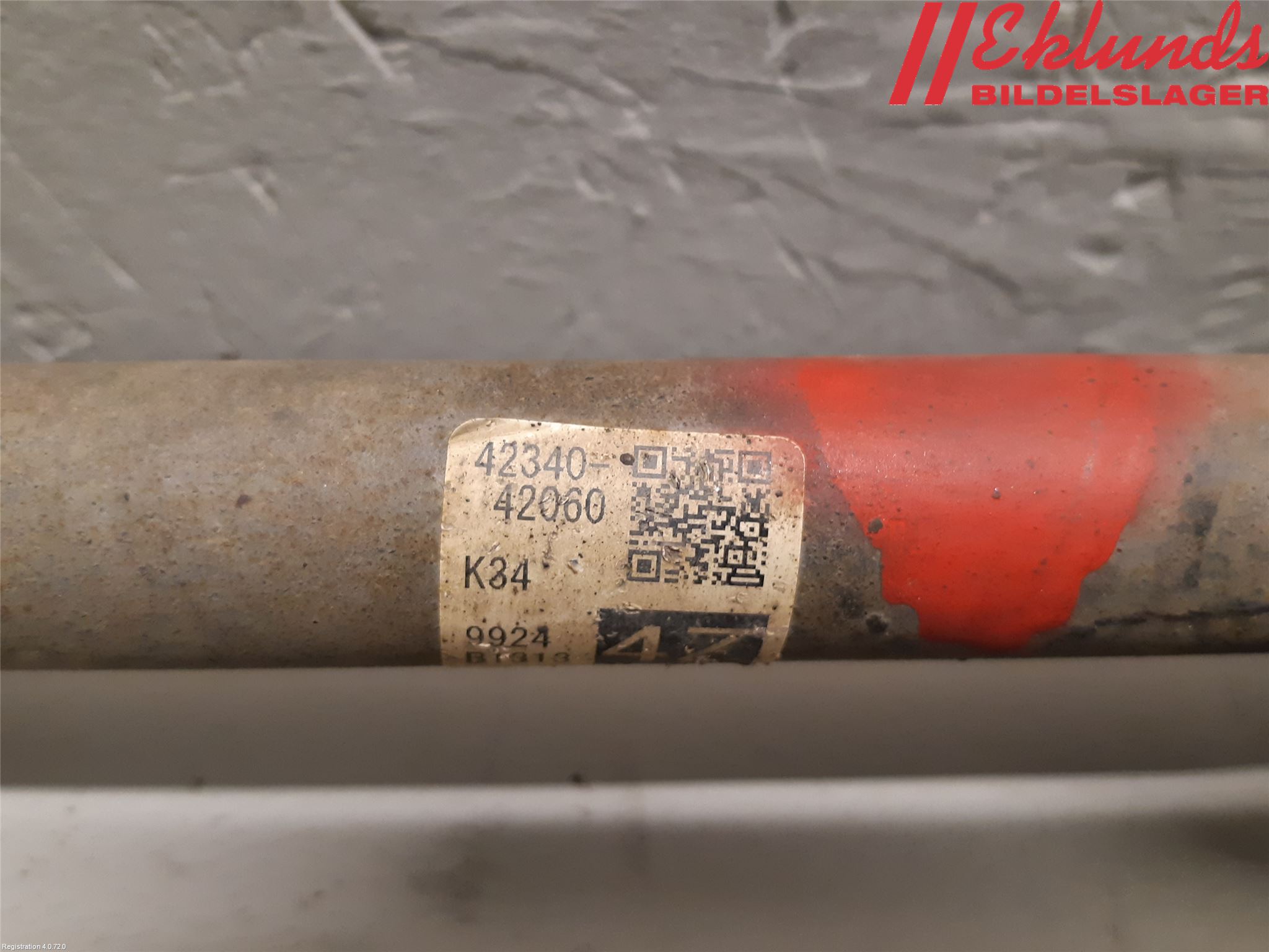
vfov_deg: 53.1
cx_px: 634
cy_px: 476
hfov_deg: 67.3
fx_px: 953
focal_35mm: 26
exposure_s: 1/33
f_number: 1.7
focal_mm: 3.93
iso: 250
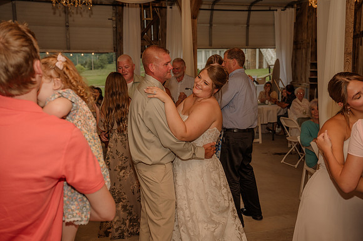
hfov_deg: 47.4
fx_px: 413
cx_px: 182
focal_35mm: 41
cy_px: 120
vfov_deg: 32.6
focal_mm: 41
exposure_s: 1/200
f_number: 4
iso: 320
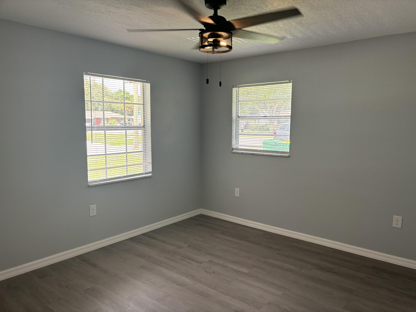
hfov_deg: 67.3
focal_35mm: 26
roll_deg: -0.1
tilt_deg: -6.5
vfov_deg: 53.1
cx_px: 208
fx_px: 312
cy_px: 156
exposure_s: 1/121
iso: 64
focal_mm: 5.96
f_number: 1.6
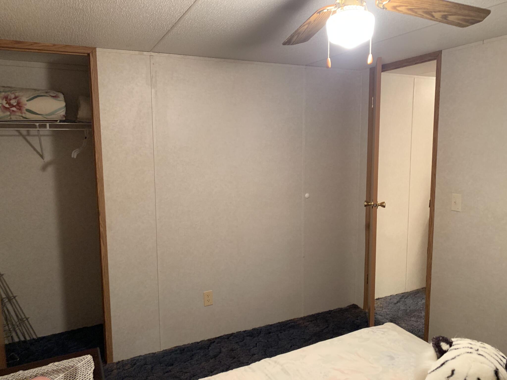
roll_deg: +1.0
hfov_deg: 67.3
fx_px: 381
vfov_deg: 53.1
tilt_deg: -6.9
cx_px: 254
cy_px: 190
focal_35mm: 26
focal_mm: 4.25
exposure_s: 1/30
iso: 400
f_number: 1.8
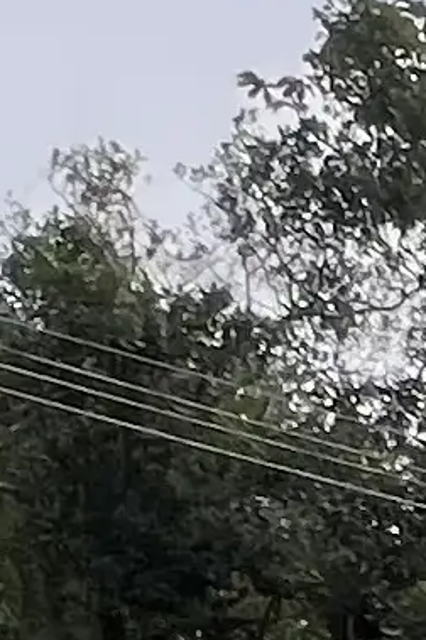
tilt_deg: +1.1
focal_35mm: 144
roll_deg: +0.4
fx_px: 2560
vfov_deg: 12.1
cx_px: 1765
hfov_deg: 7.0
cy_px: 1427
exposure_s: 1/394
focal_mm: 1.57
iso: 32
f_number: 1.8
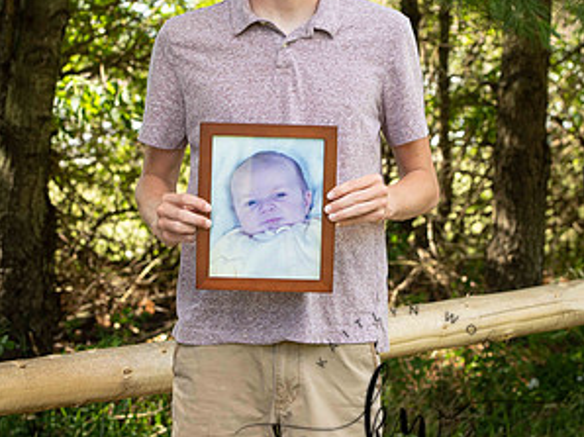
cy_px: 96
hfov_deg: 18.1
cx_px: 292
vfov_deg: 13.5
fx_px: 1837
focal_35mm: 109
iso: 400
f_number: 6.3
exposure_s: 1/200
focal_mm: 75
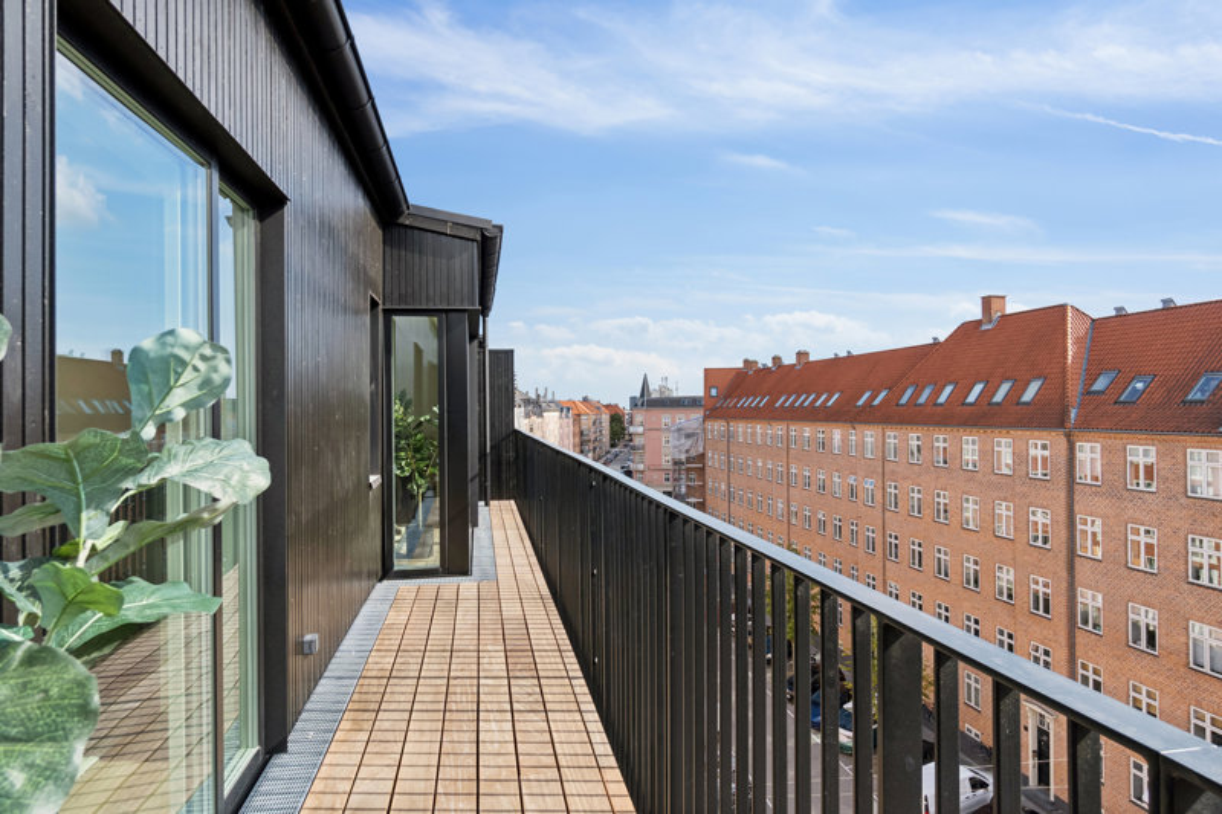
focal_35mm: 20
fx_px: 662
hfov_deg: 85.4
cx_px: 611
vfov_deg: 63.2
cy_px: 407
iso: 200
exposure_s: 1/500
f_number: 8
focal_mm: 13
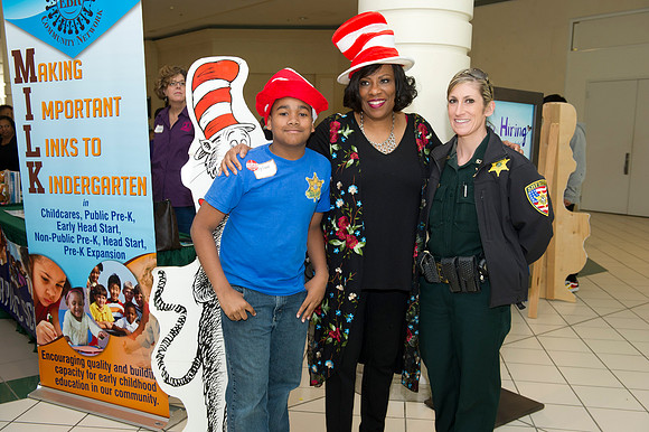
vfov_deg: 36.8
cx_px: 324
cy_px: 216
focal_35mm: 36
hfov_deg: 53.2
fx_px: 649
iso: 1250
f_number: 5.6
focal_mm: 36
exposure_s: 1/200
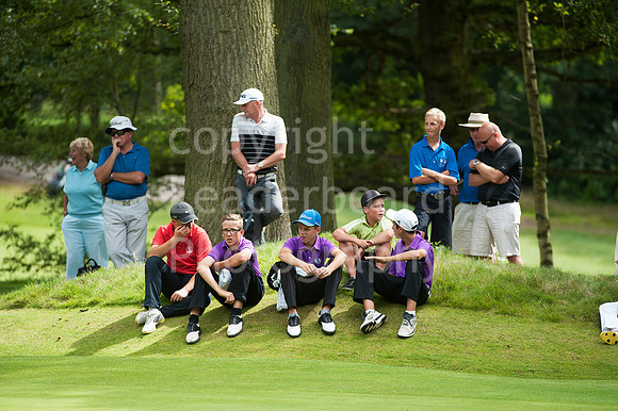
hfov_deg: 6.9
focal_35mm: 300
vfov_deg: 4.6
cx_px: 309
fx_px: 5147
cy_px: 206
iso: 400
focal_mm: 300
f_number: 5.6
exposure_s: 1/1000
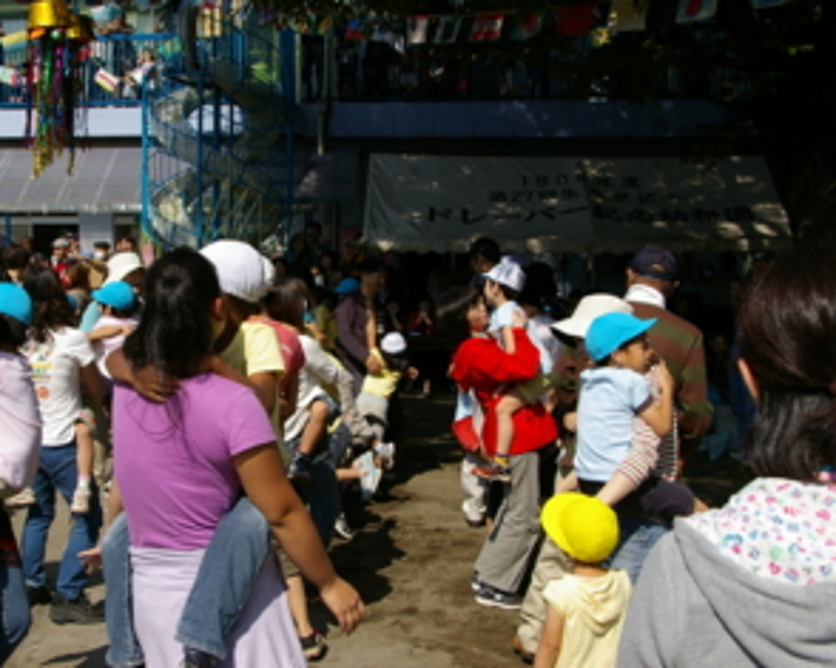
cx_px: 273
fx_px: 1138
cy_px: 308
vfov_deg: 32.7
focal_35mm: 46
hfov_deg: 39.8
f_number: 8
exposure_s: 1/500
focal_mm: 24
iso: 200
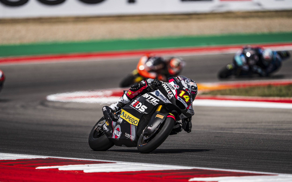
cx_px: 150
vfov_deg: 2.7
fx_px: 3812
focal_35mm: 479
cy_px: 89
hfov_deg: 4.4
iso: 64
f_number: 2.8
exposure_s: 1/2500
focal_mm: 400
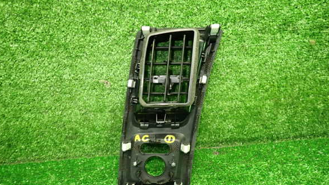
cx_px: 163
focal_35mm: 28
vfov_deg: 41.3
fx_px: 244
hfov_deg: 67.9
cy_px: 111
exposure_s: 1/30
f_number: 2
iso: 250
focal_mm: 4.5
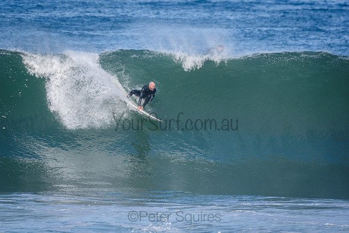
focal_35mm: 600
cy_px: 116
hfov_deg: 3.4
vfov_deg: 2.3
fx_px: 5818
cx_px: 174
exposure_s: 1/2000
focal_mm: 400
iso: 450
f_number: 5.6
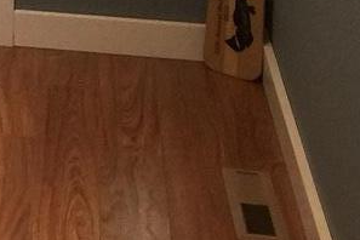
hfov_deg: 11.0
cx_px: -406
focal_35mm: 166
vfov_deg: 7.8
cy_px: -304
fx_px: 1660
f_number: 2.2
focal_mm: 4.15
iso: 40
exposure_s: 1/30
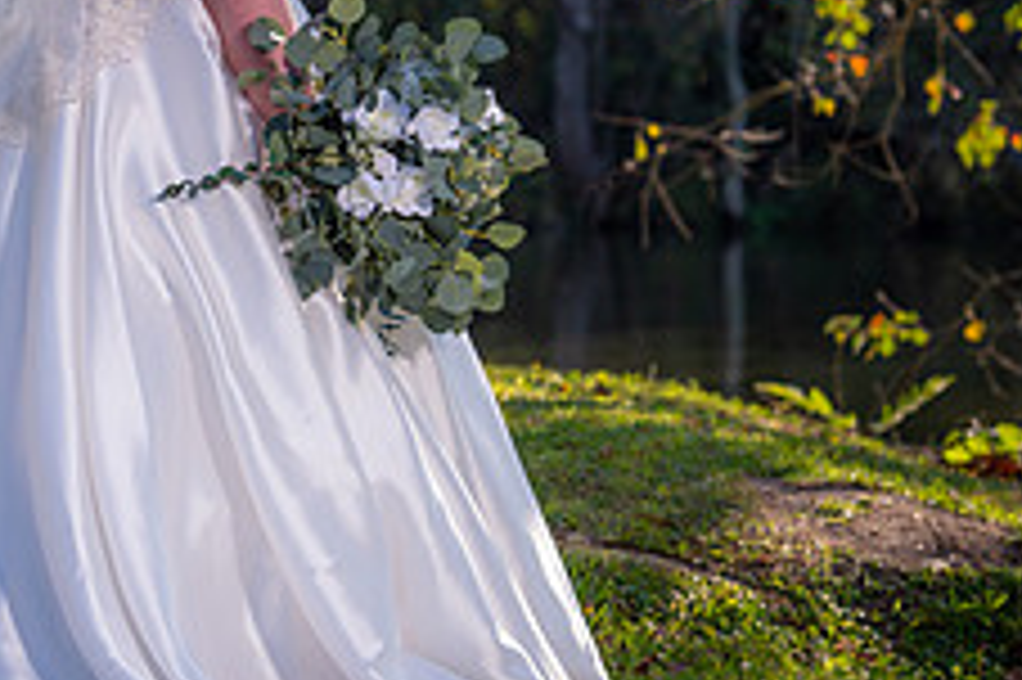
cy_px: 86
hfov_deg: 7.7
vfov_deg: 5.1
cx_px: 140
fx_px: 7602
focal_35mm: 268
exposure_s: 1/125
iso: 100
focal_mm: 105
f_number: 5.6
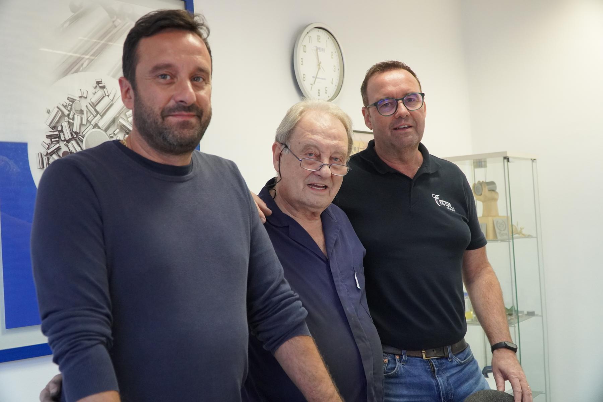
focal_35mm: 39
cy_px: 201
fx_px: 653
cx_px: 302
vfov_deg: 34.2
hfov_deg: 49.6
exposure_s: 1/160
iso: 2500
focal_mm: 26
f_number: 4
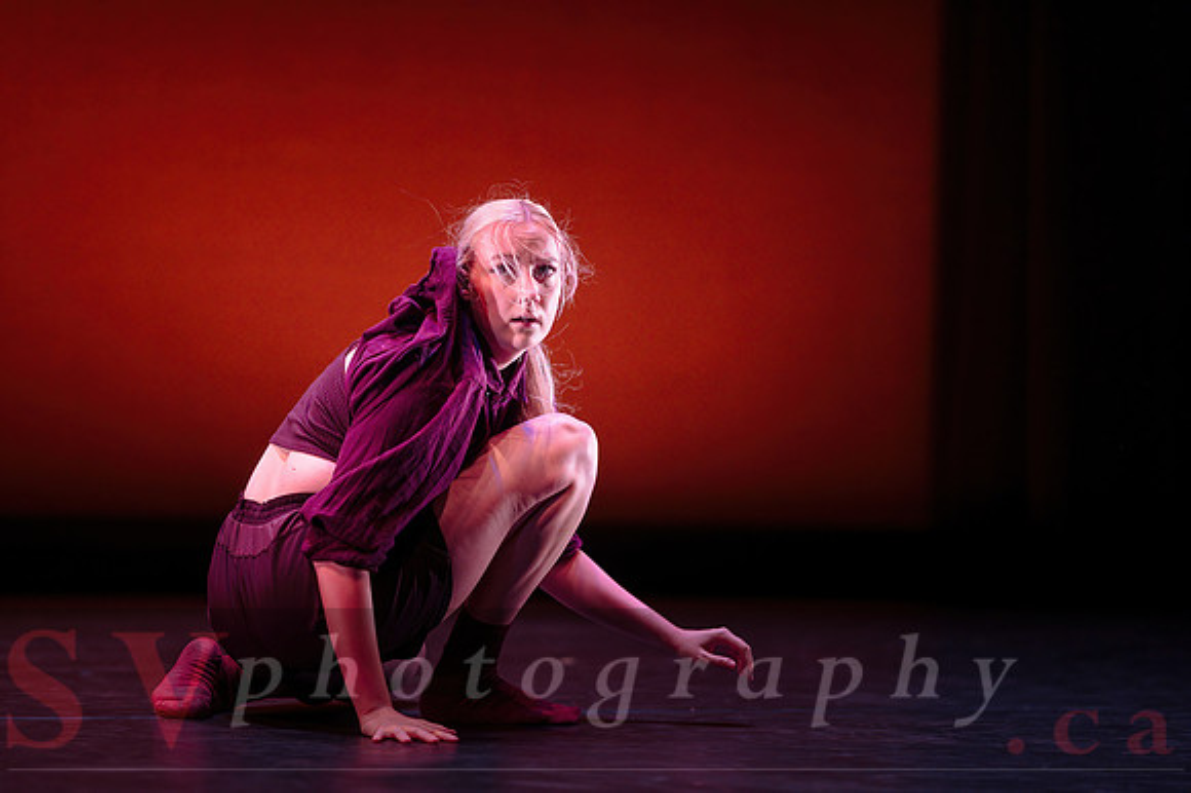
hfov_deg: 15.8
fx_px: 4290
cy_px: 490
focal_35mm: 130
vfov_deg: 10.6
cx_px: 560
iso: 1250
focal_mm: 105
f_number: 1.4
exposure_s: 1/320
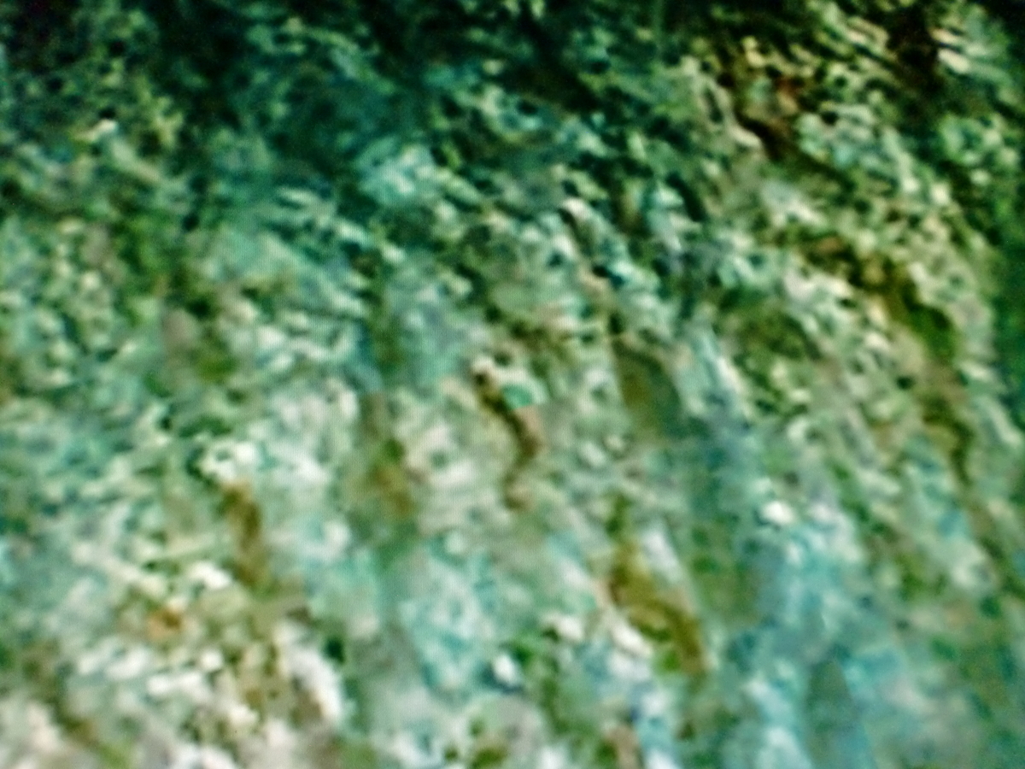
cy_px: 384
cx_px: 512
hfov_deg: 52.6
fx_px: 1036
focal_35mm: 35
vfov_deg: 40.7
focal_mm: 6.3
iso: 500
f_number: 3.1
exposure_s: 1/60
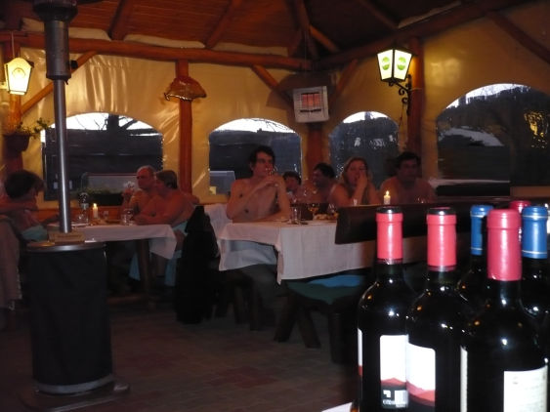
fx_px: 556
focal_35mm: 35
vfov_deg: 40.7
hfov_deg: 52.6
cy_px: 206
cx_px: 275
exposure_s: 1/30
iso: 400
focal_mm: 5.8
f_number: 2.8
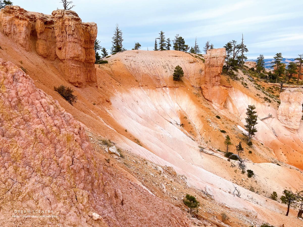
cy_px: 114
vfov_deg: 53.1
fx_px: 228
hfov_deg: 67.3
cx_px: 152
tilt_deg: -11.4
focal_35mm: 26
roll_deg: +0.9
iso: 50
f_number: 1.5
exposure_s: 1/1266
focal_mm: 5.7
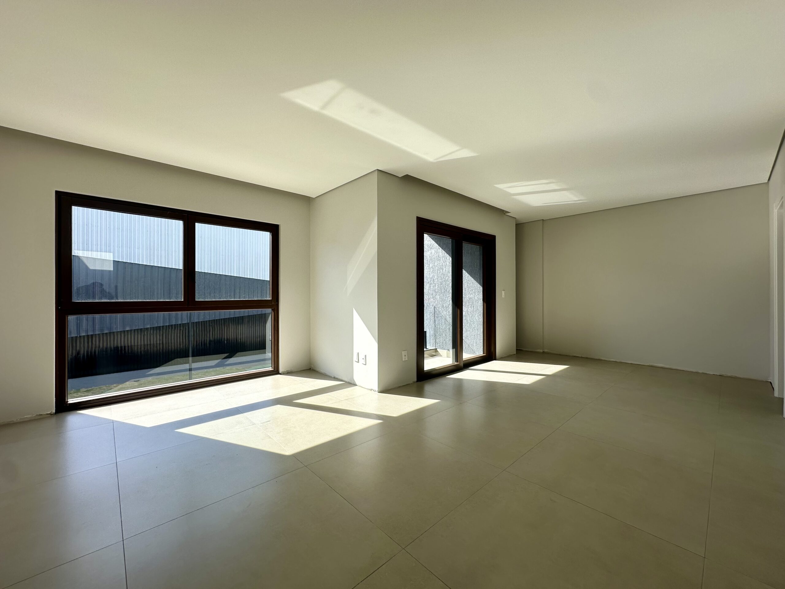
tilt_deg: -0.5
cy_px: 294
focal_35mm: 14
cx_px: 392
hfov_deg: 102.1
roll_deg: -0.5
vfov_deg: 85.7
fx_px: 317
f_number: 2.2
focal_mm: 2.22
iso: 40
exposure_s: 1/352
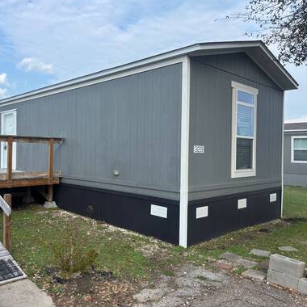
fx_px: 311
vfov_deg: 52.5
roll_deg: -0.6
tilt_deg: -0.5
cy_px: 153
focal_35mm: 31
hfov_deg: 51.8
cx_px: 109
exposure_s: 1/1845
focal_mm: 5.96
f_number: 1.6
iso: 50
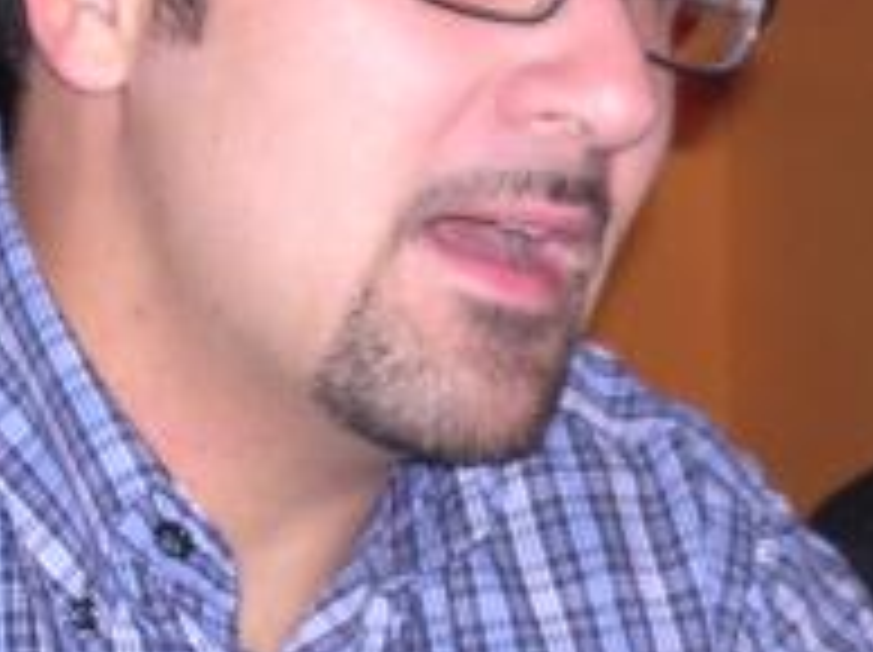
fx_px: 3955
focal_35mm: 157
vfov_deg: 9.4
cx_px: 567
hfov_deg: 12.6
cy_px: 405
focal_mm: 5.8
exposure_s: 1/60.1
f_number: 2.8
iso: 145
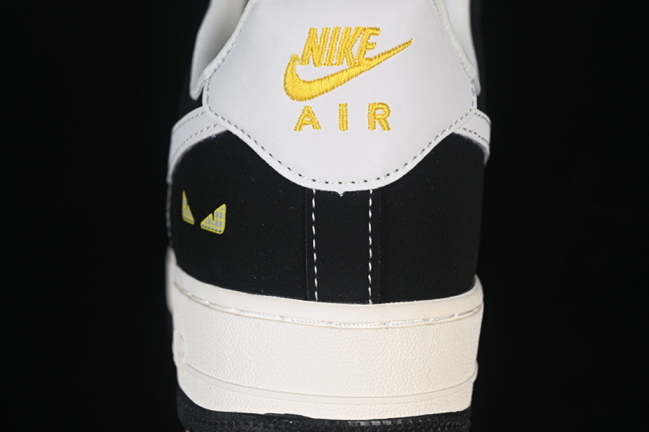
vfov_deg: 18.2
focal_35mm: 75
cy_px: 216
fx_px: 1352
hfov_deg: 27.0
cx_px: 324
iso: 160
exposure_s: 1/80
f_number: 7.1
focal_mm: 50
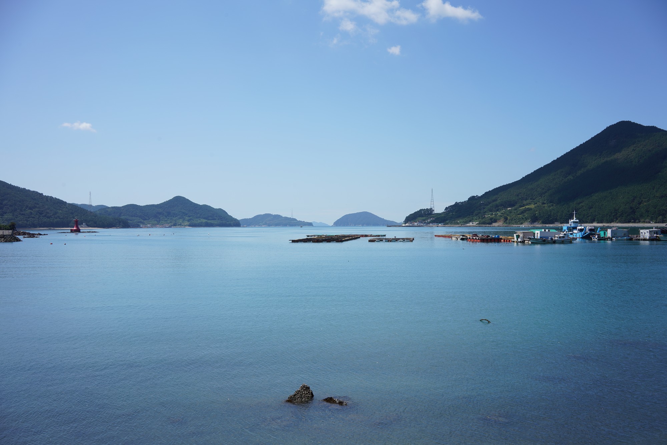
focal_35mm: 35
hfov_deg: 54.4
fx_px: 649
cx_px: 334
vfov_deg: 37.9
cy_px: 222
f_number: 13
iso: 100
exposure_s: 1/125
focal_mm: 35
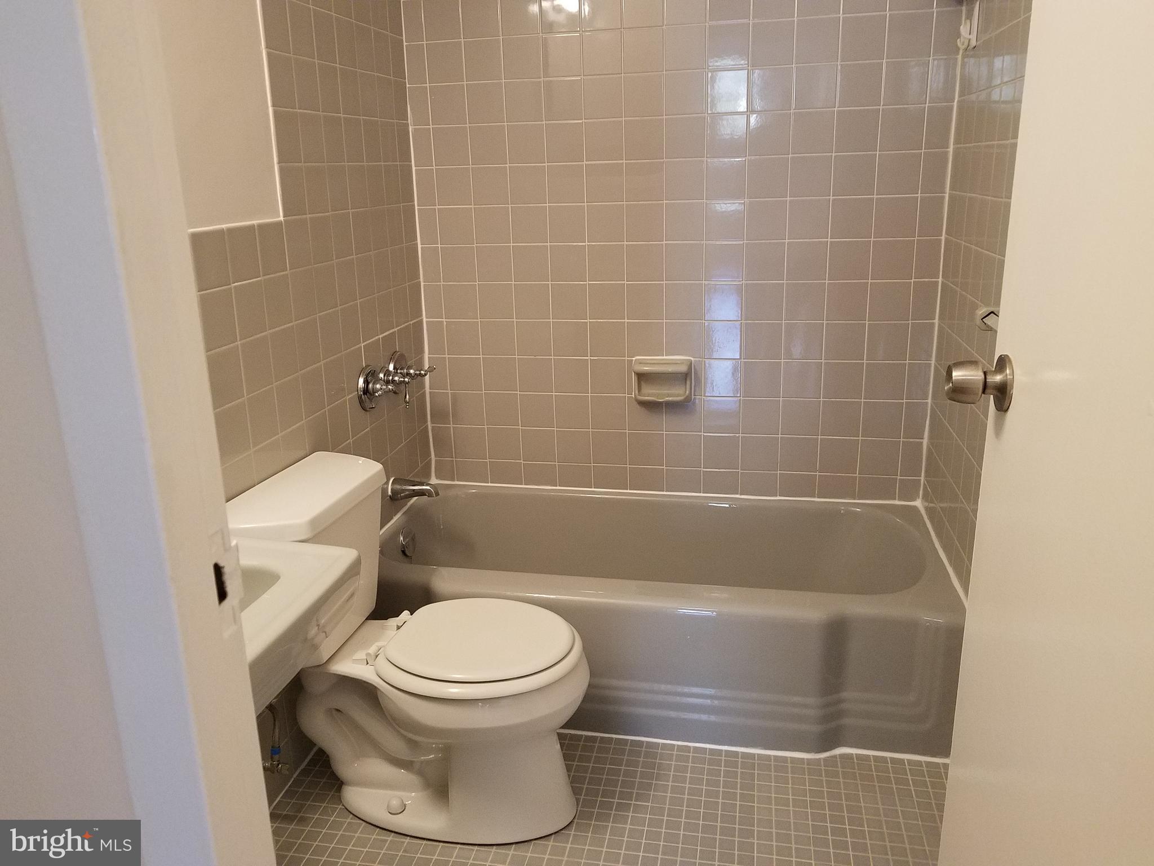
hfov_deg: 67.3
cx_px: 577
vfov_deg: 53.1
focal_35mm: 26
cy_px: 433
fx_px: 867
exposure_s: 1/30
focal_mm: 4.2
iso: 160
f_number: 1.7
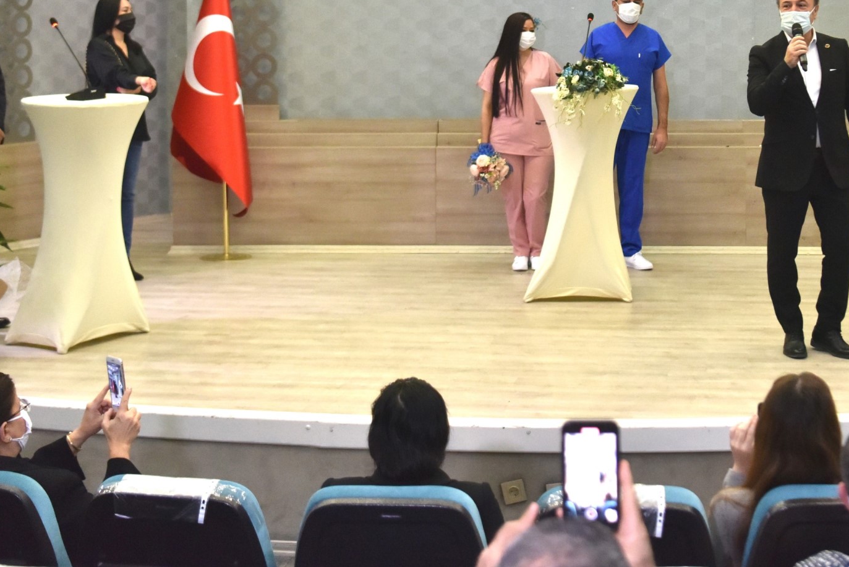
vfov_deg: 20.8
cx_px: 603
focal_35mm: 64
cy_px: 49
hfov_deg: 31.0
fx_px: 1510
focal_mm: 35
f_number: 2.8
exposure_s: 1/250
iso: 2000
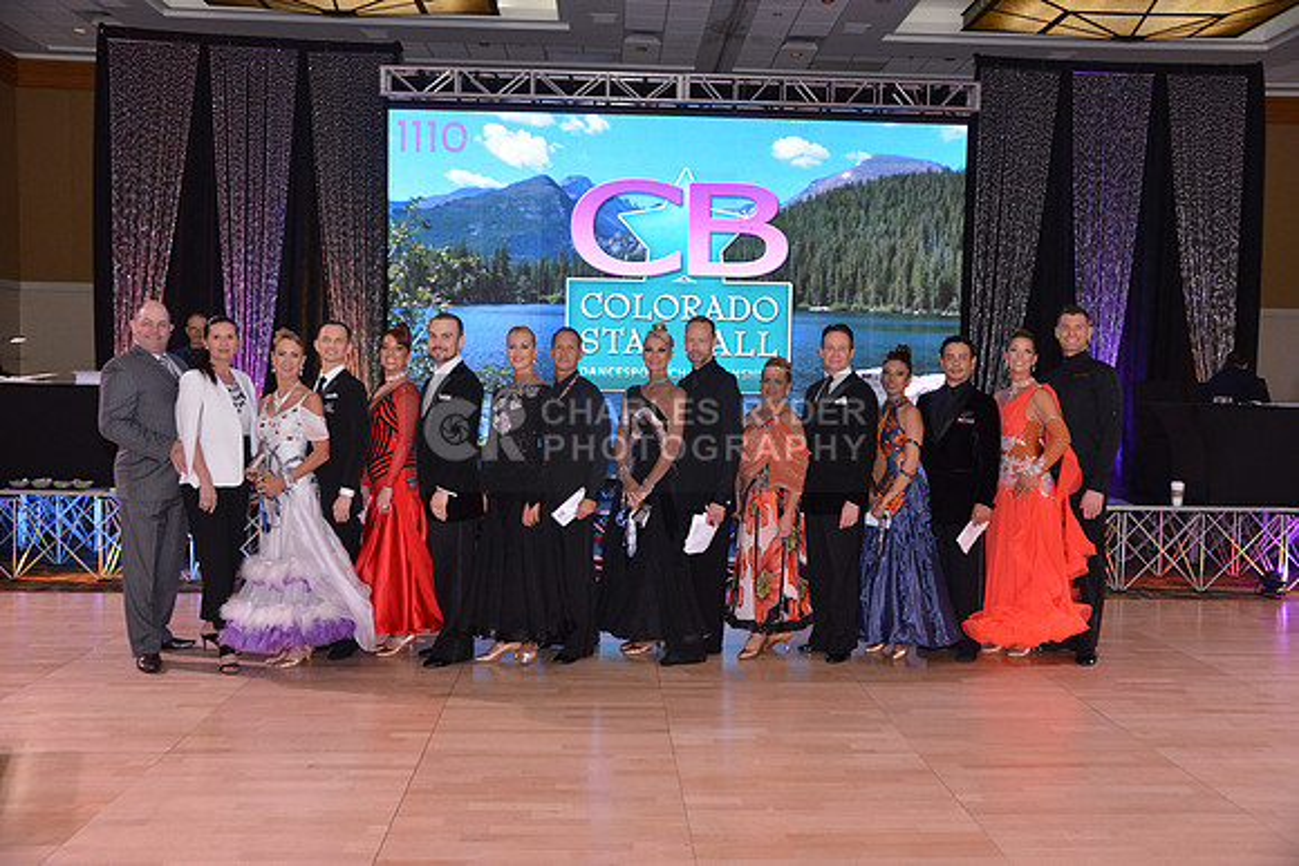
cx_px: 650
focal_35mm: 30
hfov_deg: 61.9
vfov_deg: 43.6
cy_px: 433
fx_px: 1083
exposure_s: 1/250
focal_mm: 30
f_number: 4.5
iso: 2000
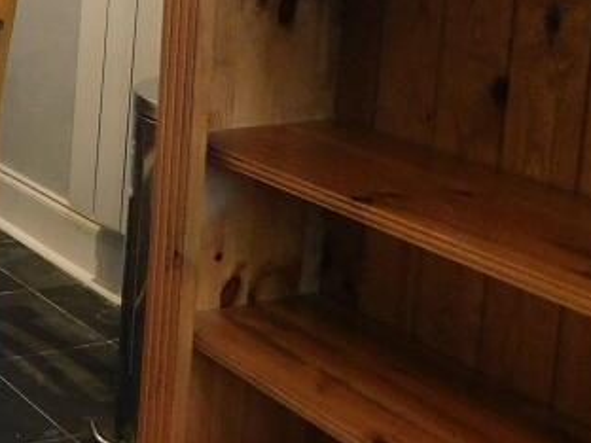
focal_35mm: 68
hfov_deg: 23.5
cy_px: 11
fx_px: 1161
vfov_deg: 21.0
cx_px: -265
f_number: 3
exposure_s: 1/15
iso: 400
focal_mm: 4
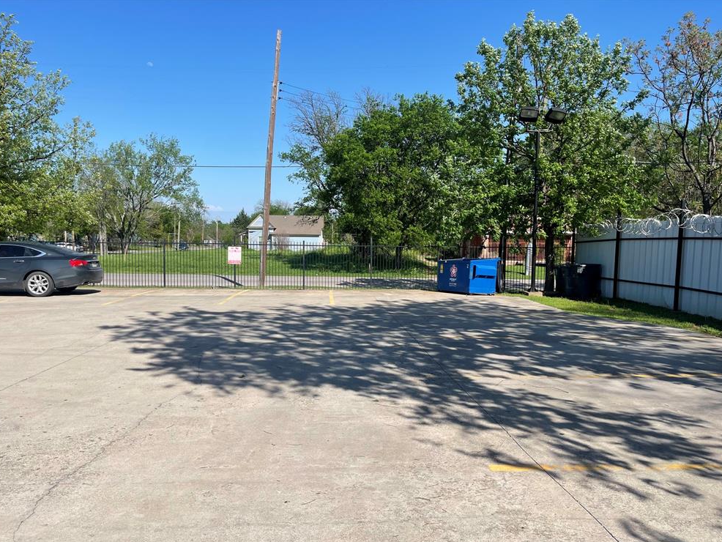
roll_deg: -0.5
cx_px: 353
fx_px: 563
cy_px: 280
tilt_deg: -5.6
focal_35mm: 27
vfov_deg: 51.4
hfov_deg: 65.3
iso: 32
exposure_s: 1/3344
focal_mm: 5.1
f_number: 1.6
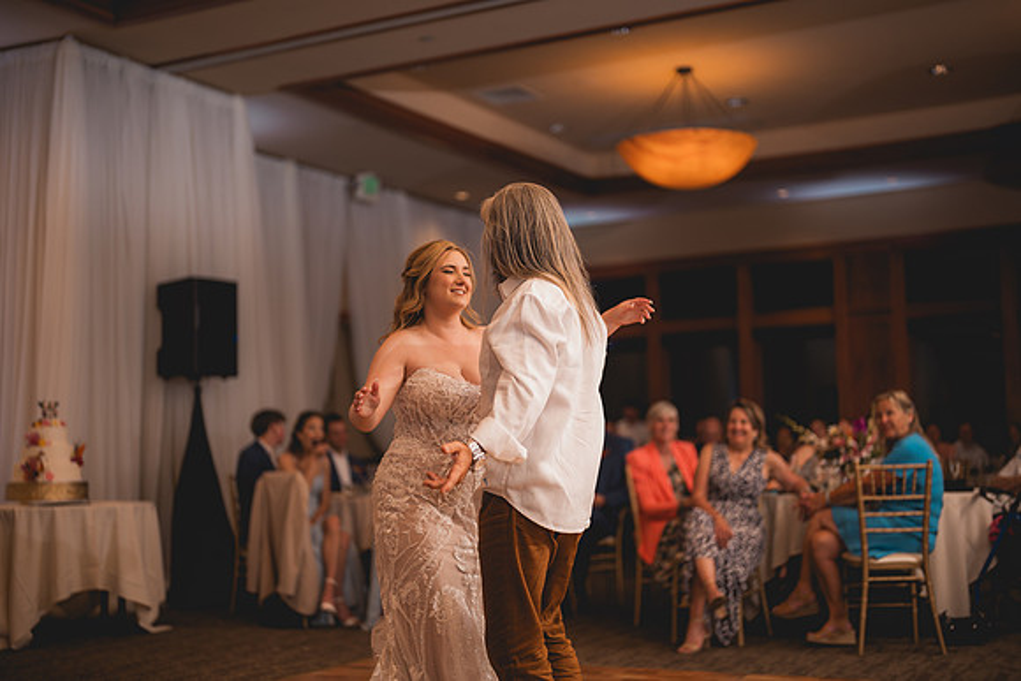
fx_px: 1418
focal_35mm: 50
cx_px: 510
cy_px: 340
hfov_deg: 39.6
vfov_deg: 27.0
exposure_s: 1/250
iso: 125
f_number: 1.2
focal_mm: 50
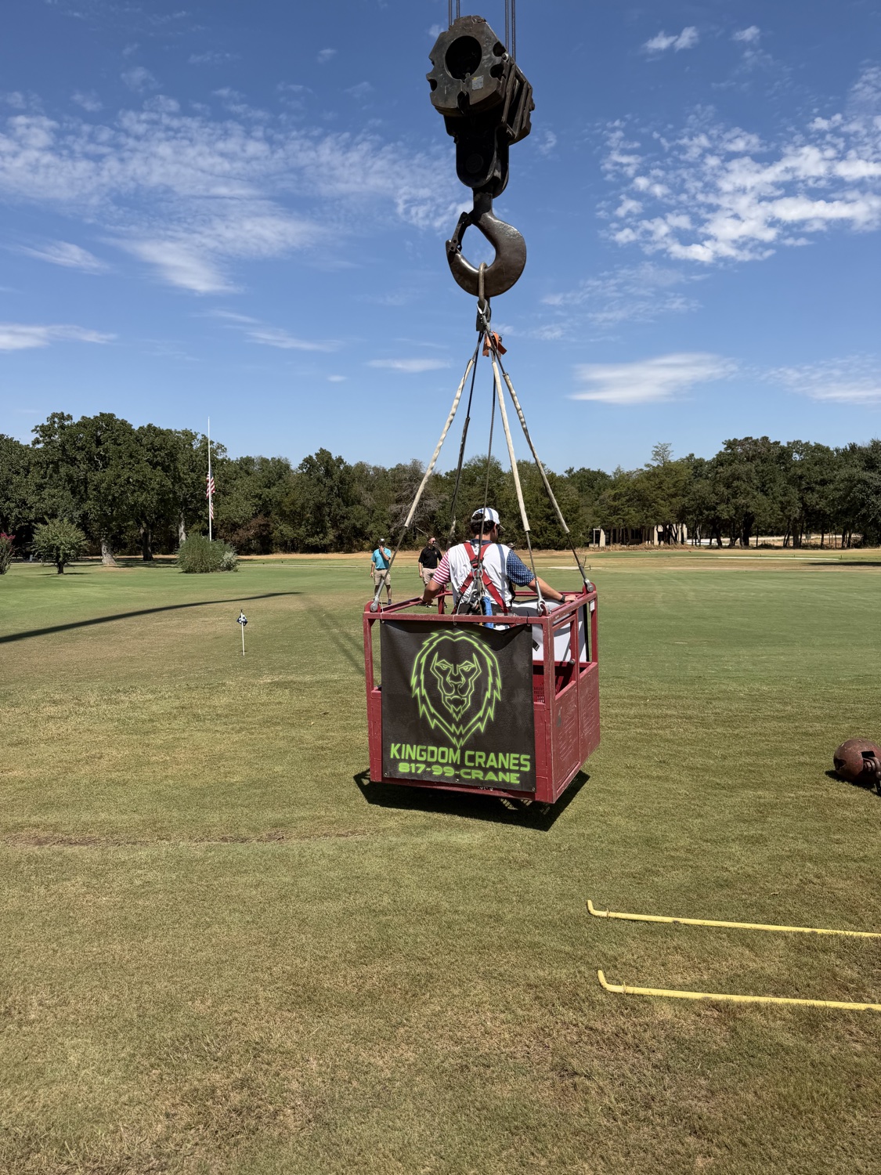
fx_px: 814
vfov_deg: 71.6
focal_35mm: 24
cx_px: 440
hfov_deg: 56.8
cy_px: 588
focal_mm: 6.76
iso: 80
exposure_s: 1/5714
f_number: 1.78
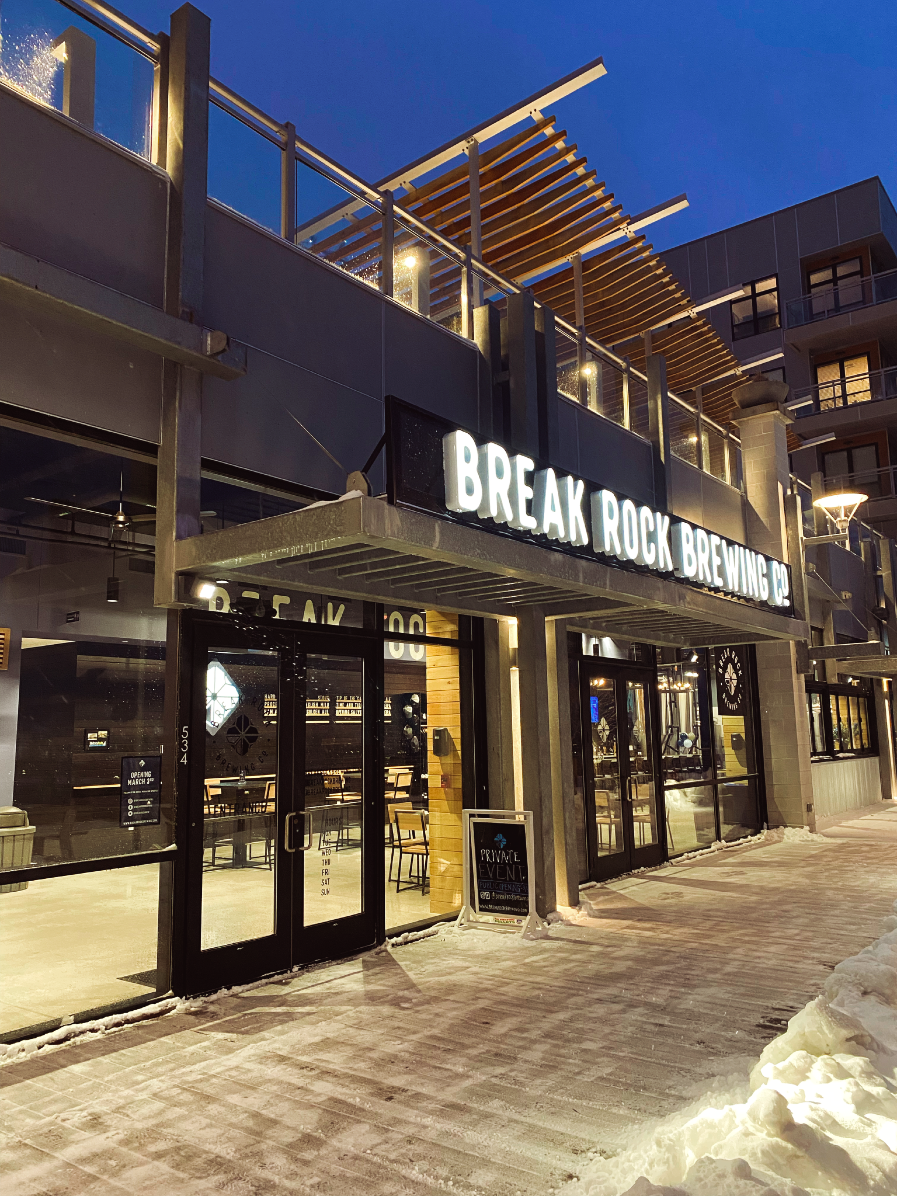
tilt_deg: +9.5
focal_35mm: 26
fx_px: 898
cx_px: 448
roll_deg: +0.2
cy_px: 598
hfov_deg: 53.1
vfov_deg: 67.3
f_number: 1.8
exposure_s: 1/40
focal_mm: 4.25
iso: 500
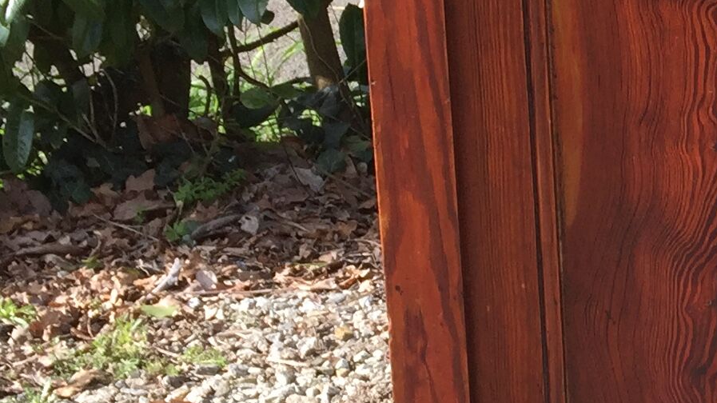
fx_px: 2186
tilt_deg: -14.4
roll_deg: -3.6
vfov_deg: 10.5
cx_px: 1189
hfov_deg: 16.4
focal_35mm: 115
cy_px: 133
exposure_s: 1/482
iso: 32
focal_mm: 4.15
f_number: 2.2
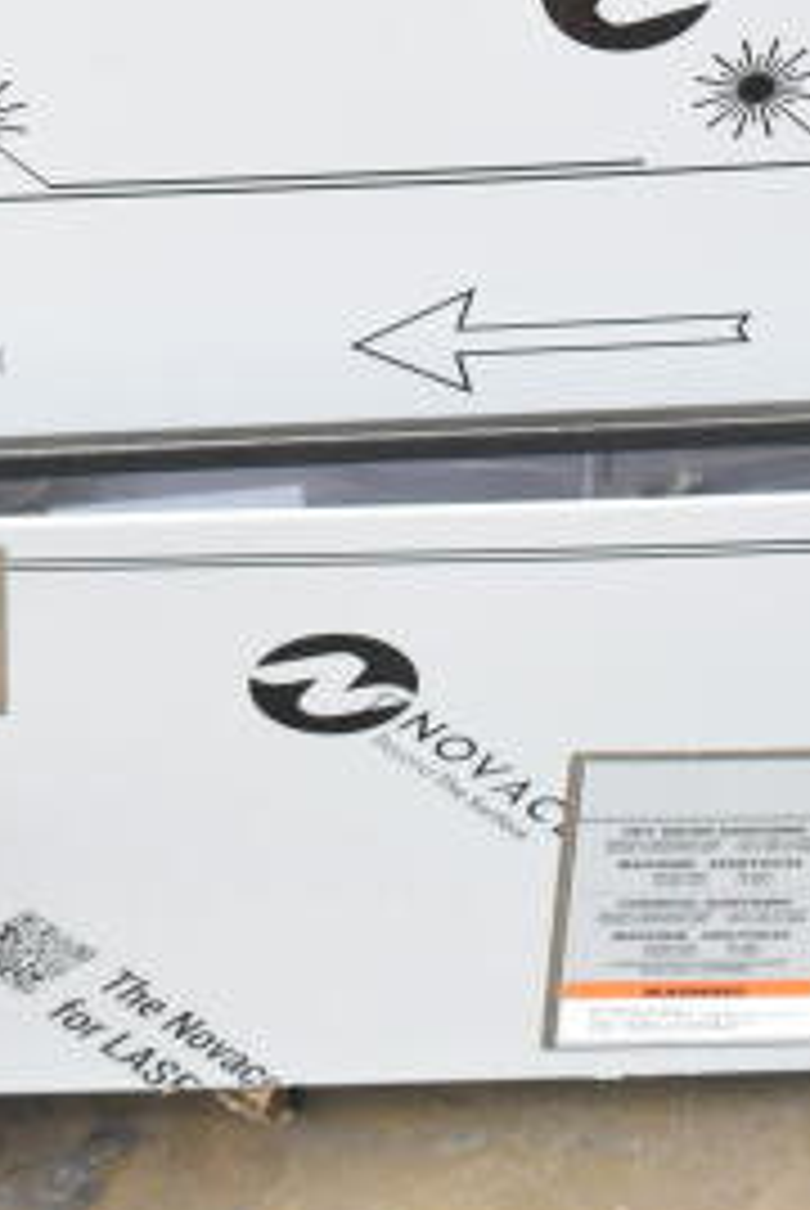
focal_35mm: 148
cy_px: -481
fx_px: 4972
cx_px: 670
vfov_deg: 13.3
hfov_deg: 9.3
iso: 1600
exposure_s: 1/125
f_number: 5.6
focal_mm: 29
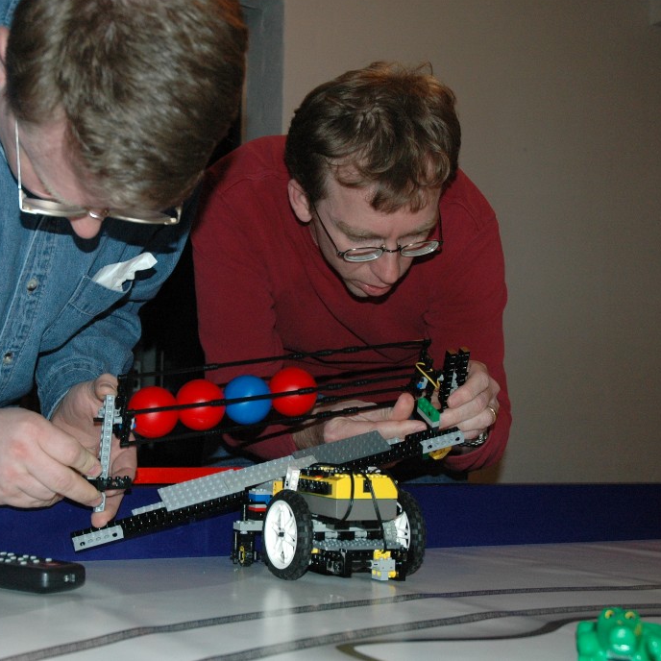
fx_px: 1137
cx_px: 171
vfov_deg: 32.4
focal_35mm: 53
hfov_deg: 31.9
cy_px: 326
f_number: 4
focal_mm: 27
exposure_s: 1/60
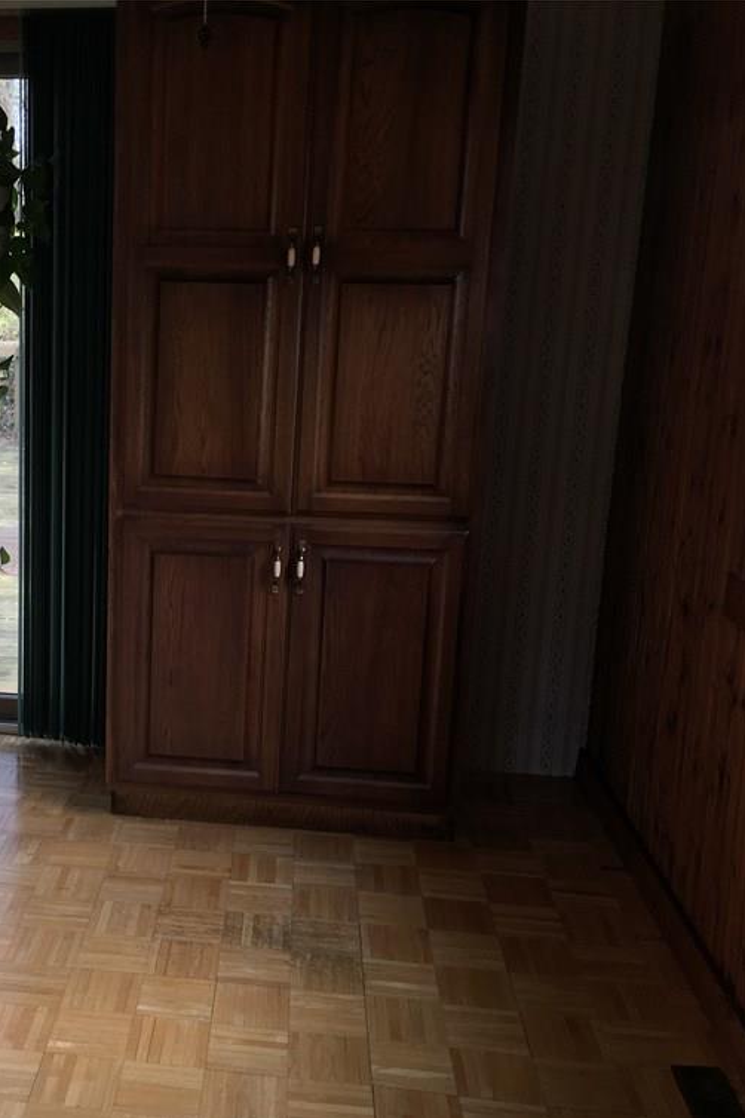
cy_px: 569
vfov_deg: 47.4
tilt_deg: -13.1
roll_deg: -1.6
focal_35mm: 41
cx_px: 113
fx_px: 1273
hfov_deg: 31.5
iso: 25
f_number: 2.2
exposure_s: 1/60
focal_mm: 4.15
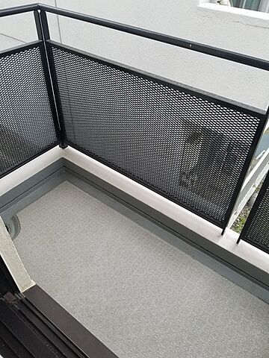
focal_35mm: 26
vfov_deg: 67.3
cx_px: 134
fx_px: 269
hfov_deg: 53.1
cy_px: 179
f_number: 1.7
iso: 160
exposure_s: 1/33
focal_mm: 4.25
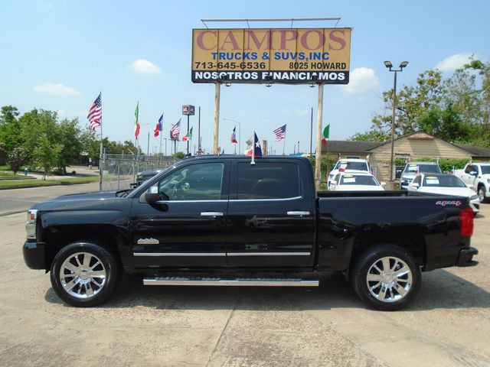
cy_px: 184
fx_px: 368
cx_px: 245
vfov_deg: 53.1
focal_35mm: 26
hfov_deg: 67.3
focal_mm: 4.6
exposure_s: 1/160
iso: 100
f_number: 8
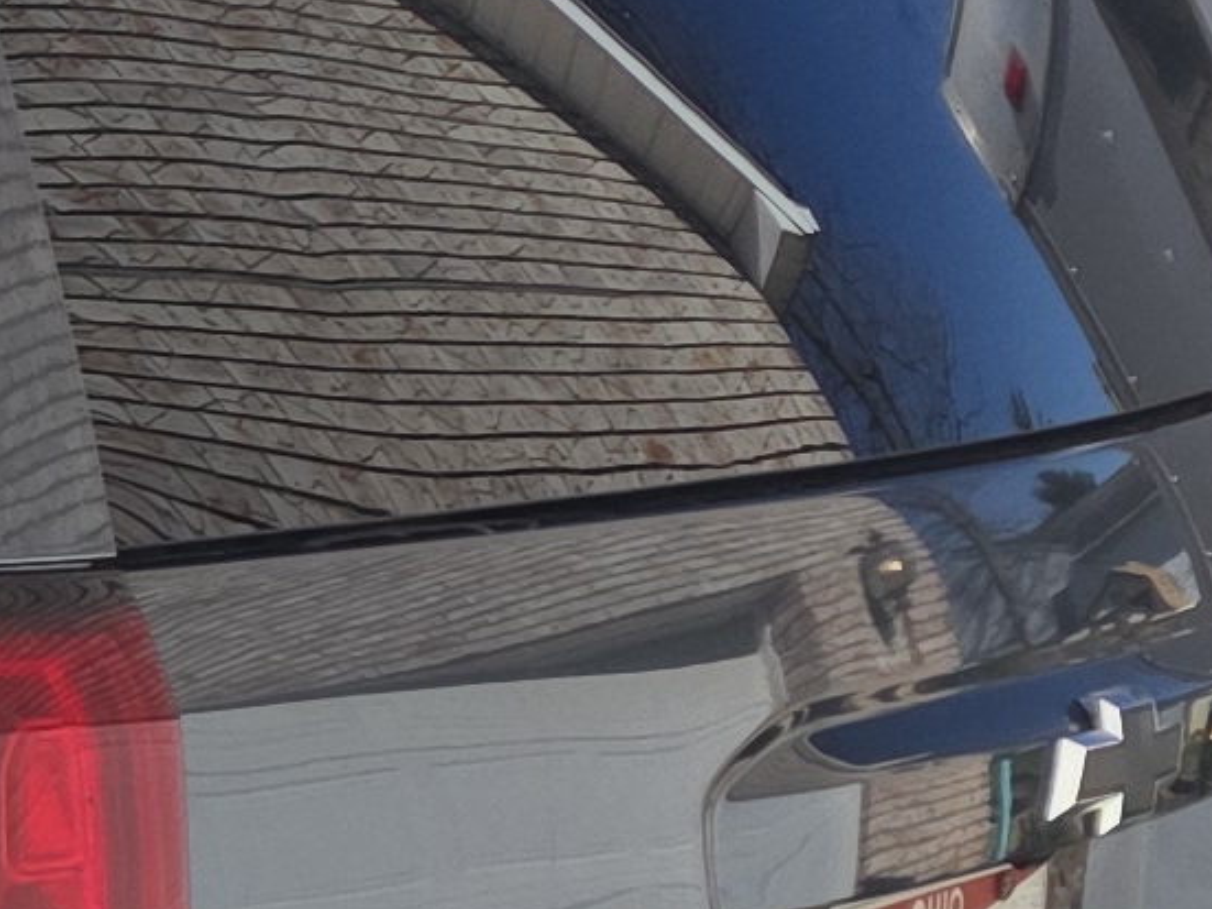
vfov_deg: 8.8
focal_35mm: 167
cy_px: 1037
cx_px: -2274
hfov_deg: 9.6
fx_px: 5846
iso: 80
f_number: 1.7
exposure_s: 1/4145
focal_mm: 6.3
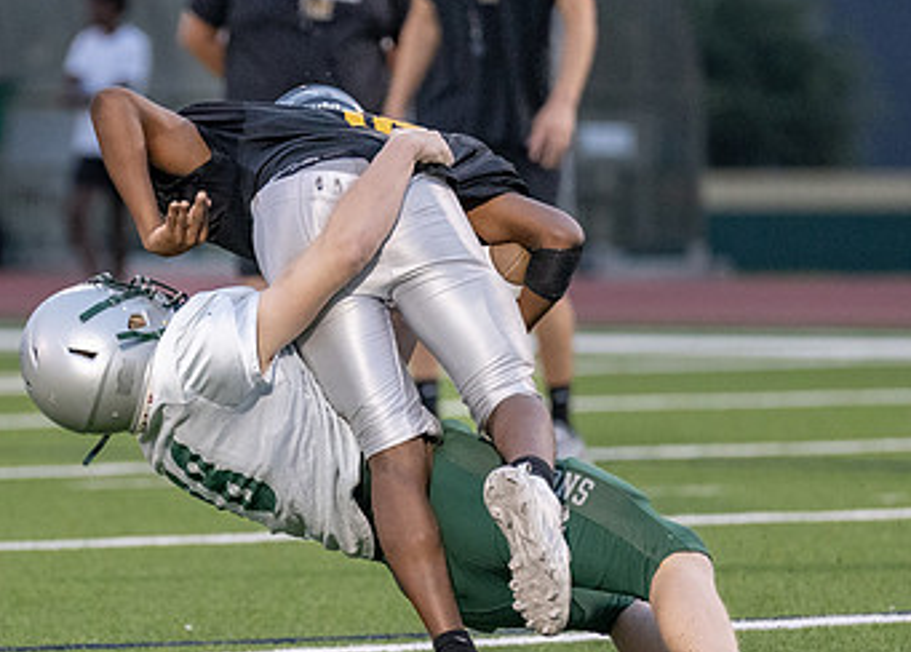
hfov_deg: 3.3
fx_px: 15611
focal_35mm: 603
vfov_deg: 2.4
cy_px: 386
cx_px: 238
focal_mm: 200
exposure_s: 1/1000
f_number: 2.8
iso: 2500
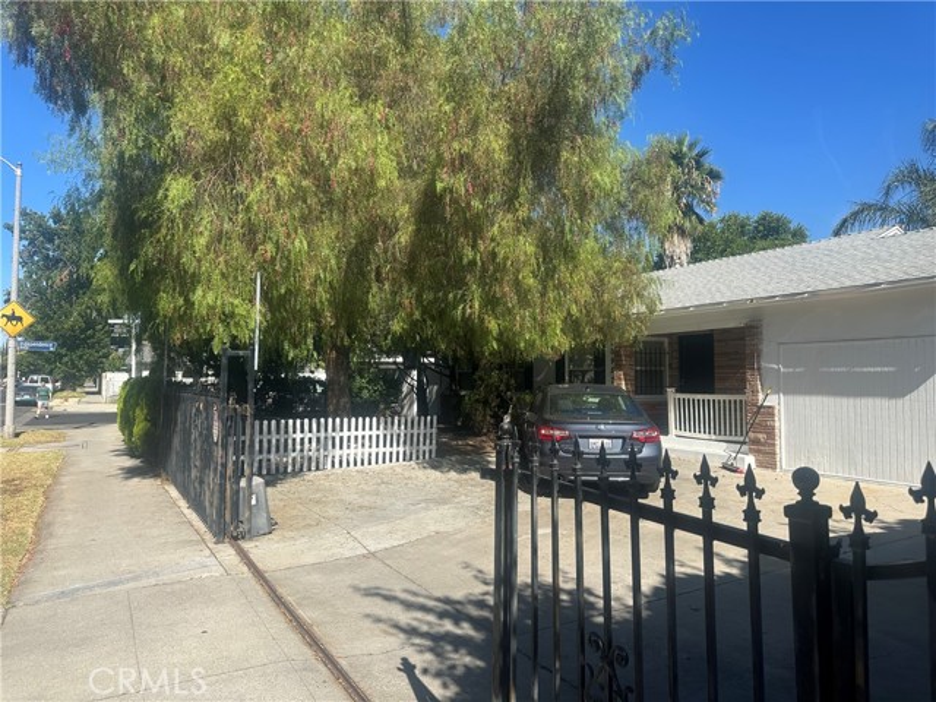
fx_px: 649
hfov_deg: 71.6
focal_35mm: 24
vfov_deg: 56.8
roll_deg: -0.2
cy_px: 351
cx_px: 468
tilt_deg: +2.1
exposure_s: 1/3717
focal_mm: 6.86
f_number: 1.78
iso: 80
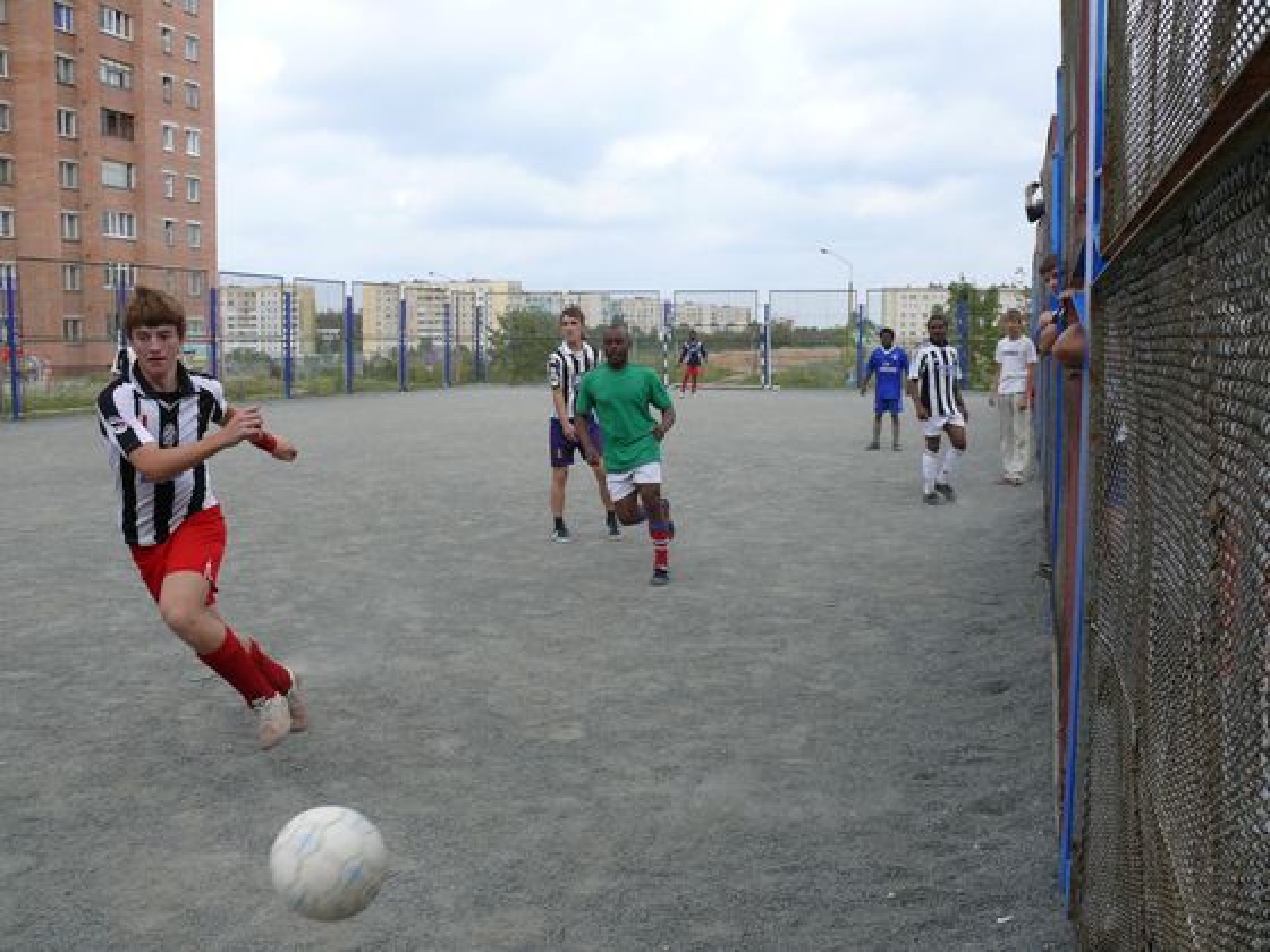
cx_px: 635
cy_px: 476
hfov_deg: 52.6
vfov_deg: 40.7
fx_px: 1284
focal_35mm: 35
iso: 100
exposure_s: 1/500
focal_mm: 7.4
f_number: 3.6
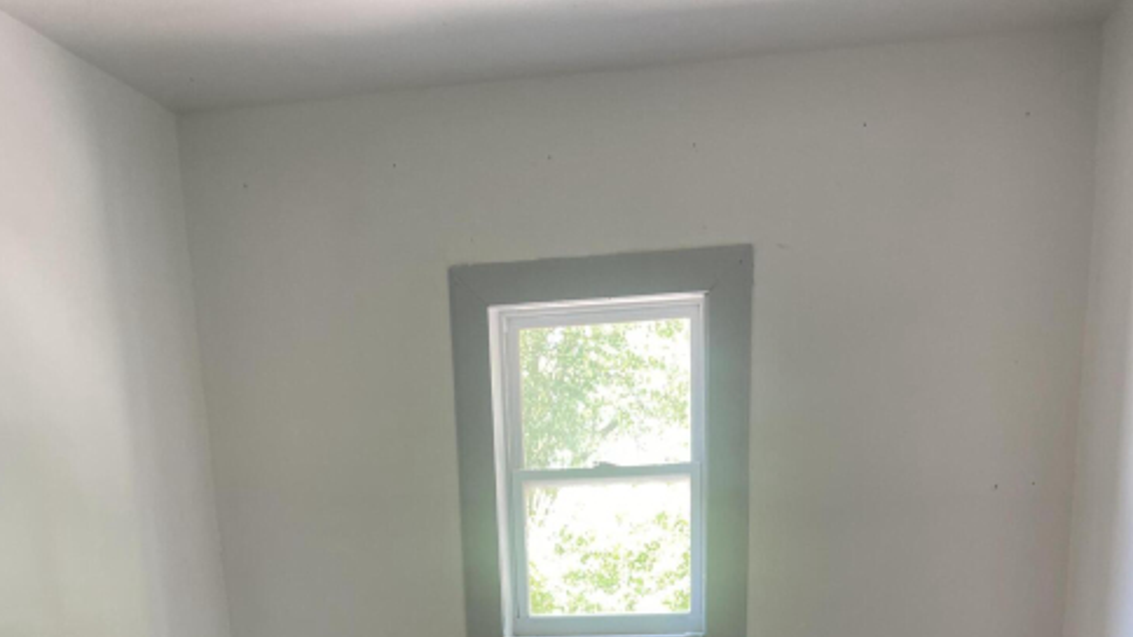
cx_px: 552
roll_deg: +2.1
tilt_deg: -13.7
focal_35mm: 39
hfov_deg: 51.6
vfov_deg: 26.7
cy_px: 779
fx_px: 1171
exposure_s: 1/60
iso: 125
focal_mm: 5.1
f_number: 1.6
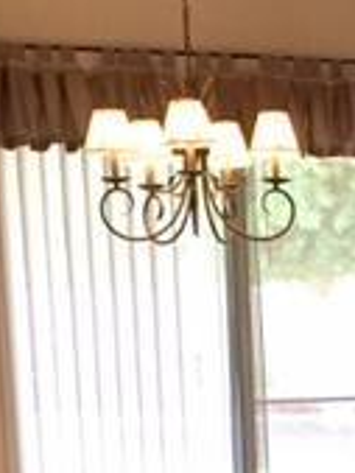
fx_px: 1502
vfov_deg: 17.0
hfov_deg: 13.1
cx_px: 450
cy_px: 574
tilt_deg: -10.1
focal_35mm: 110
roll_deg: +1.8
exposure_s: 1/30
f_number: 2.2
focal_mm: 4.15
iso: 50
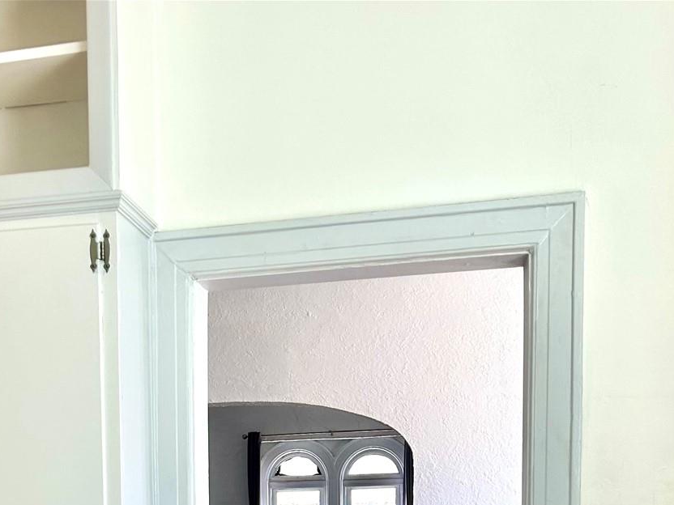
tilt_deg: -4.2
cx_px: 138
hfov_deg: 29.6
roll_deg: +0.8
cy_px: 621
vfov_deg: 21.2
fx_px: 1246
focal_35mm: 64
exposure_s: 1/233
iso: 40
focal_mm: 5.7
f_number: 1.5
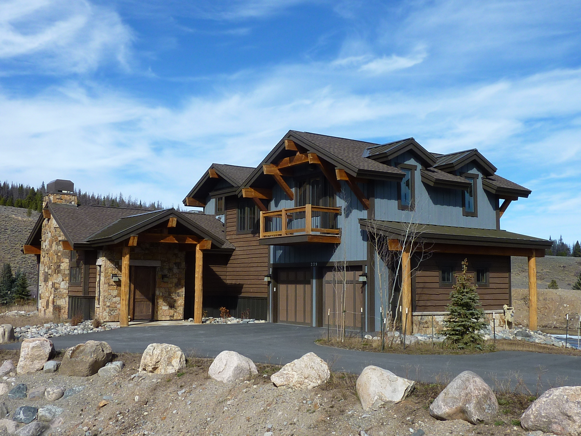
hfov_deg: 47.9
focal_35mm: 39
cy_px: 218
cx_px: 290
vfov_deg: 36.8
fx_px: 655
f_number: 5
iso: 80
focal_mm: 4.1
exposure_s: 1/500
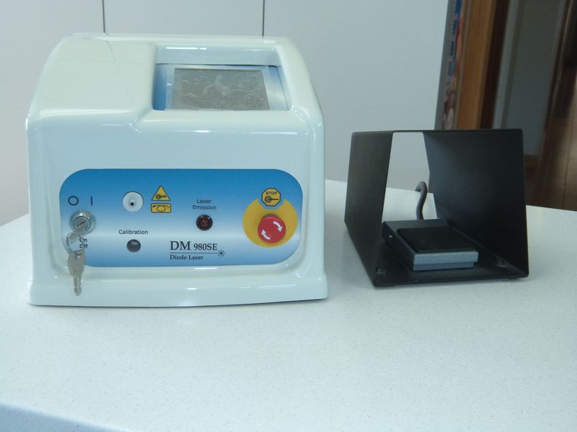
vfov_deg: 34.3
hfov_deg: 44.8
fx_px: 700
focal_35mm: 42
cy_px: 216
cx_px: 288
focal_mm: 7.4
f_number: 3.2
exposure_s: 1/125
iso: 250
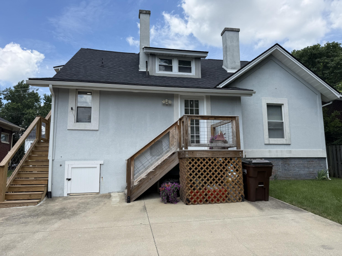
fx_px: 237
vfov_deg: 56.8
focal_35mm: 24
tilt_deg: +7.7
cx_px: 171
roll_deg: +1.3
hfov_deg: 71.6
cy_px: 128
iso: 80
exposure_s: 1/3425
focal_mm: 6.76
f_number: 1.78
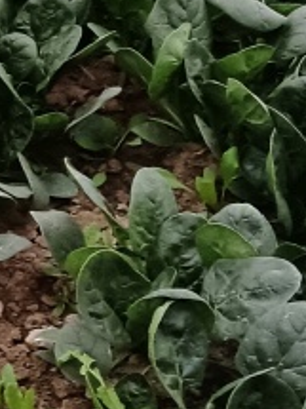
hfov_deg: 10.2
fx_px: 1581
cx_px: -296
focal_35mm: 134
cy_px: 41
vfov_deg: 14.6
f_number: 1.8
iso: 2994
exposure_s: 1/100
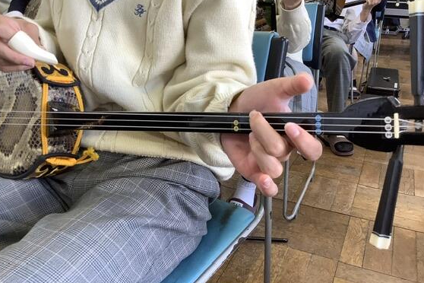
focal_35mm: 37
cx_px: 208
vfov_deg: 35.7
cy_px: 105
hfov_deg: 51.9
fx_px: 436
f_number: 2.4
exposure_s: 1/60
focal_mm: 3.3
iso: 64
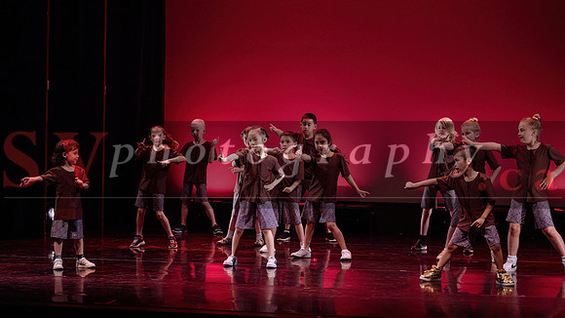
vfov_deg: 11.7
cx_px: 243
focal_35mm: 103
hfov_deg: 20.7
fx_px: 1549
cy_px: 104
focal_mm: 86
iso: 1600
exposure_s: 1/320
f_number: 2.8
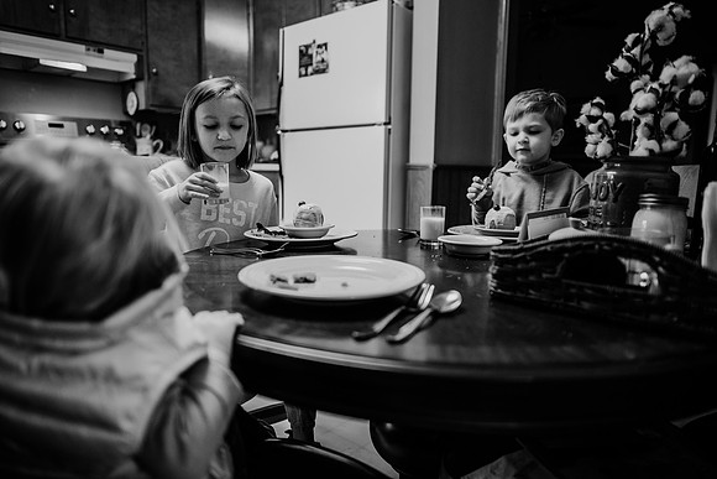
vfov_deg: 53.2
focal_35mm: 24
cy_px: 240
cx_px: 358
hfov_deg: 73.7
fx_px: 478
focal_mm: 24
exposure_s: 1/200
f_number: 1.8
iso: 640
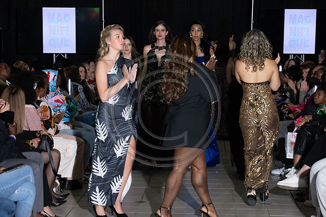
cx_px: 163
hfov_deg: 19.5
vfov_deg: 13.0
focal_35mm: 105
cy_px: 108
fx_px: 951
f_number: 5.6
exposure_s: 1/160
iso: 1250
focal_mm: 105
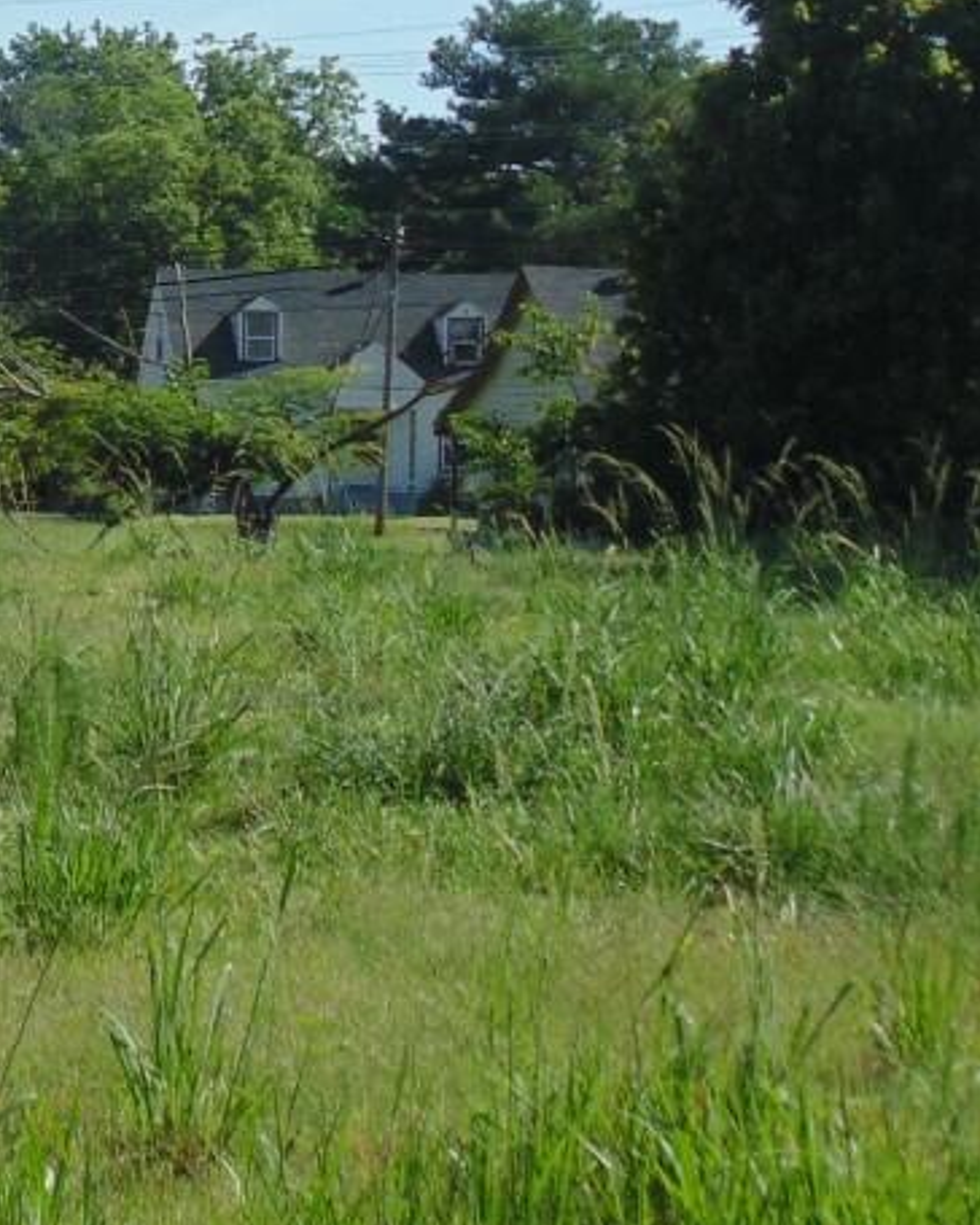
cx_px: -522
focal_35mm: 105
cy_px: 409
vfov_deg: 18.2
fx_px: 3807
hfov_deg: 13.7
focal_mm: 6.2
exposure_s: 1/800
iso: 80
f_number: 3.4
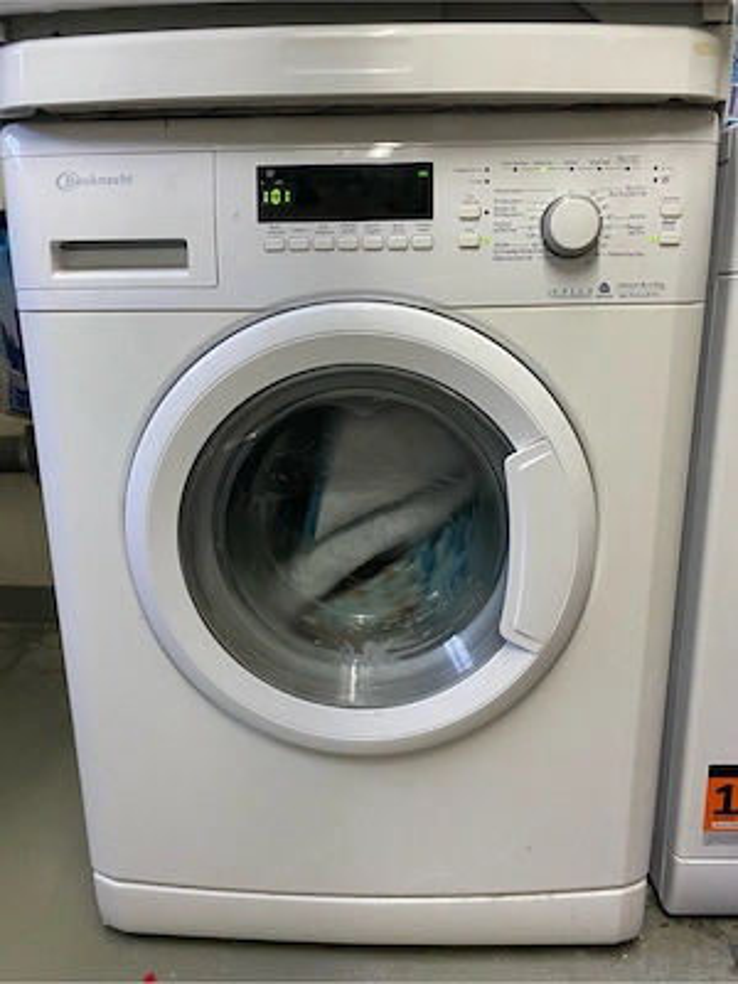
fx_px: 739
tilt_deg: -16.4
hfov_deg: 53.1
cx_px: 369
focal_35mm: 26
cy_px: 492
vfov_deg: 67.3
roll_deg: +3.3
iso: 250
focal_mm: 4.25
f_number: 1.8
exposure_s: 1/50
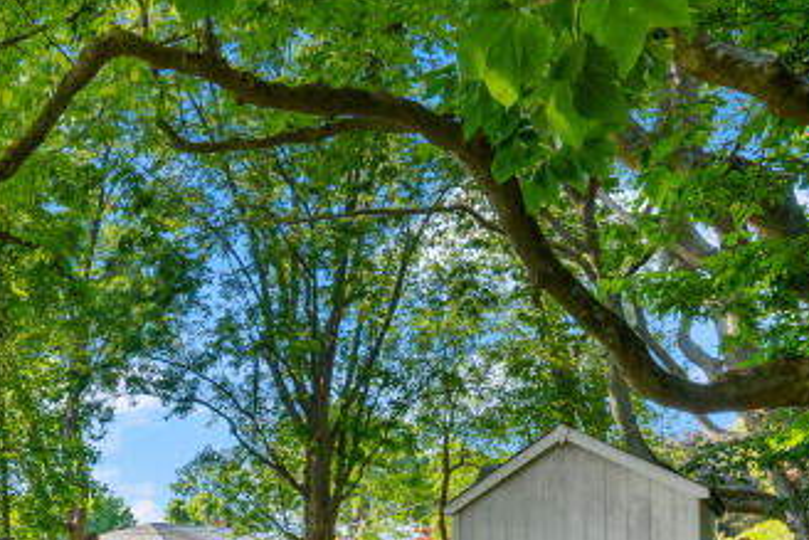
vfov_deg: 36.2
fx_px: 719
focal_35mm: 32
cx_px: 74
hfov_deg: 51.5
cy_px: 565
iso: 800
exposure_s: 1/200
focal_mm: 14
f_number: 6.3
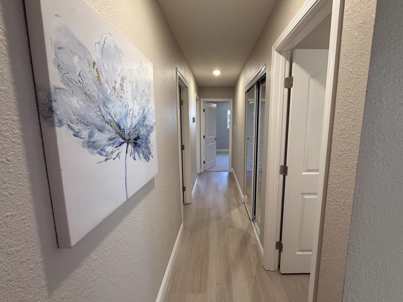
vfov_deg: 81.7
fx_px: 175
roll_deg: +0.7
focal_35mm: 15
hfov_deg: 98.0
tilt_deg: -7.8
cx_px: 215
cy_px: 147
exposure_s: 1/120
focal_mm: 2.22
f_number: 2.2
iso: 320
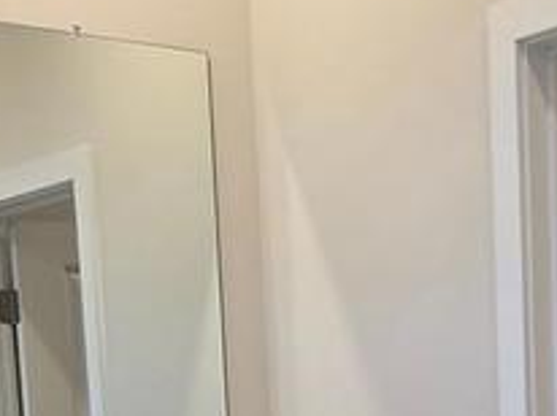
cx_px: 498
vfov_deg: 14.5
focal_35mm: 91
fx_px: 1463
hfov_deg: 21.1
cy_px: 724
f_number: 1.9
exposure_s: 1/120
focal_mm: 2.2
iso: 125
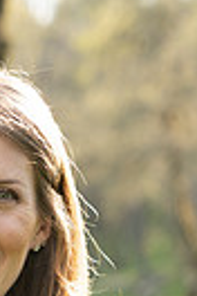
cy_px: 469
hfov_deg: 6.4
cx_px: -112
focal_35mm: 211
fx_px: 1732
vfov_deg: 9.4
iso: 160
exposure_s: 1/250
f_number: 3.2
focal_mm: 62
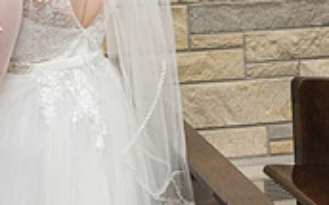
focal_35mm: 131
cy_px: -85
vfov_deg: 9.7
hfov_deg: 15.5
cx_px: -40
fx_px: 1173
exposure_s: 1/160
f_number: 4.5
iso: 1250
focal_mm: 38
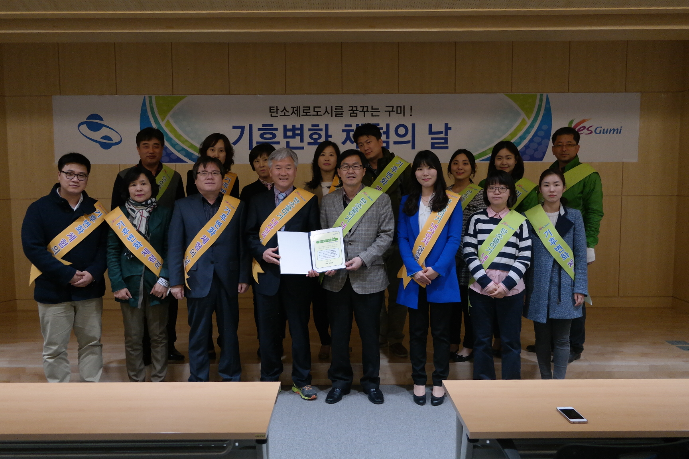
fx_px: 574
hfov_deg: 61.9
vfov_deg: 43.6
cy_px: 230
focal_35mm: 30
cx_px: 344
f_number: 3.5
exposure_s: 1/40
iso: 1600
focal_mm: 20
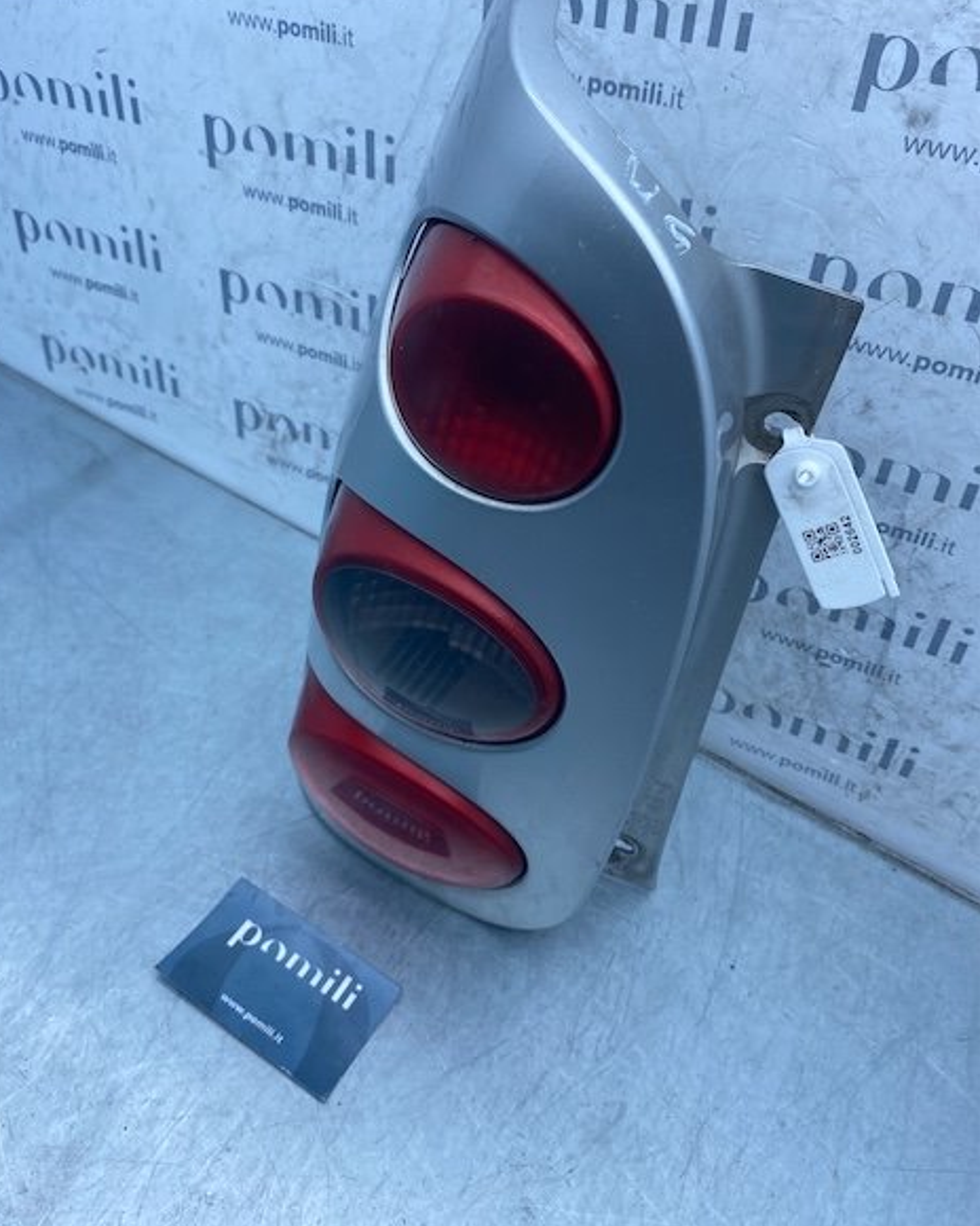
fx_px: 1015
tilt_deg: -44.2
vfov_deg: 62.2
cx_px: 477
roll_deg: -16.1
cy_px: 583
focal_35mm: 28
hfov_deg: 51.5
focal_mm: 4.25
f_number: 1.8
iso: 32
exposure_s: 1/772
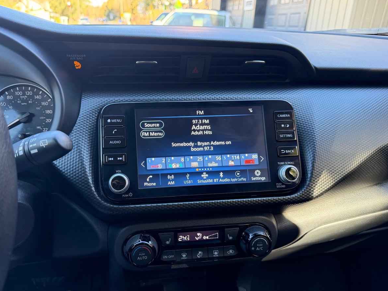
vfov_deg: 53.0
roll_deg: -3.2
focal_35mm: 26
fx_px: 291
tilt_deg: -22.9
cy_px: 156
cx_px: 183
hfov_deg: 67.3
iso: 200
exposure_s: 1/100
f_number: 1.78
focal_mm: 6.76
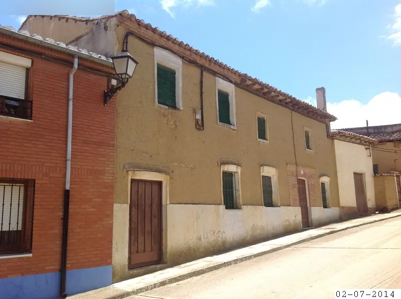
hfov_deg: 52.7
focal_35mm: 35
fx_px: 405
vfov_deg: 40.6
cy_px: 150
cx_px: 200
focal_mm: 4.28
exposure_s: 1/1681
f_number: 2.4
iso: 50
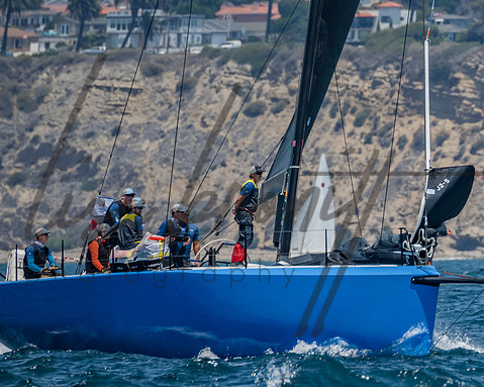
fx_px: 16126
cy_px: 292
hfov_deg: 1.7
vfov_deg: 1.4
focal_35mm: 1126
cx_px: 636
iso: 320
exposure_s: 1/1600
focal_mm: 400
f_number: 5.6
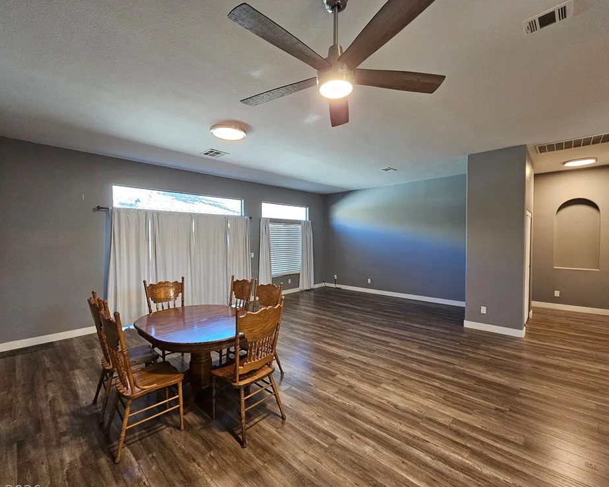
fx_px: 252
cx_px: 306
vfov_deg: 87.9
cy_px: 249
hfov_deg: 100.7
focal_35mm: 14
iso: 400
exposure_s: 1/60
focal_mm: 2.2
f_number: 2.2
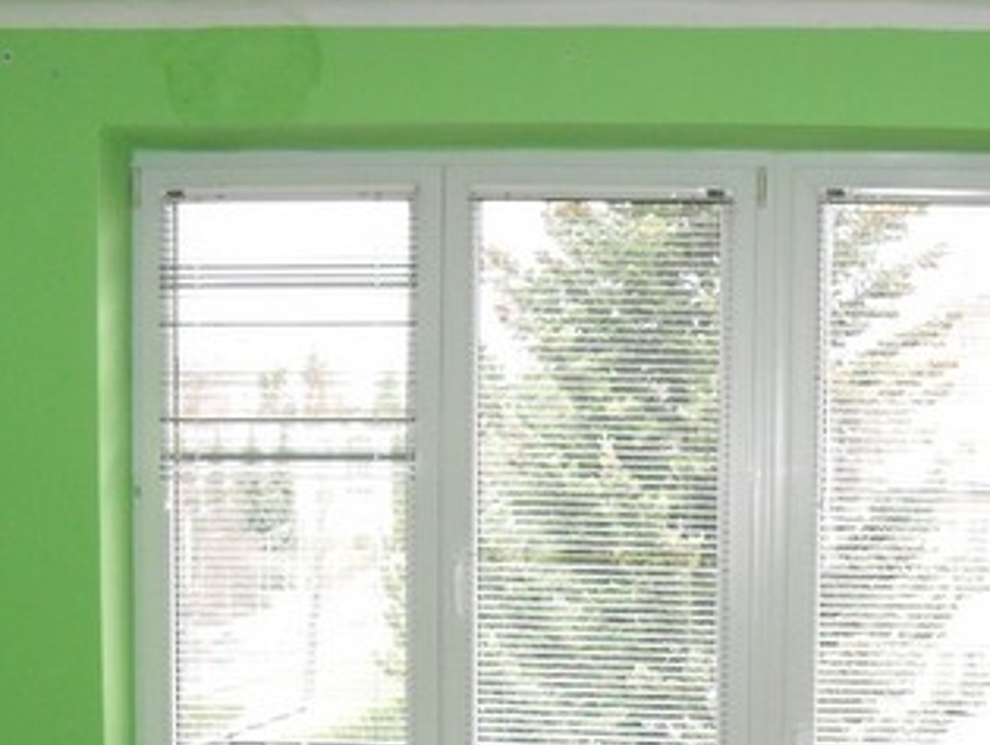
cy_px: 720
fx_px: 2033
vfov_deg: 20.2
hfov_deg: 26.8
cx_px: 817
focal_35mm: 71
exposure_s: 1/45
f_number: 3.2
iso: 160
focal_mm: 6.3
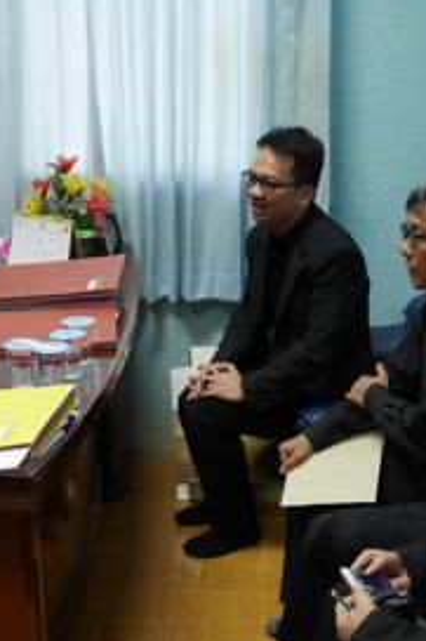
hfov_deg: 20.9
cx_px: 186
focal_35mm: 65
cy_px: 303
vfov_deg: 31.0
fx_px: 1155
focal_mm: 17
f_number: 4
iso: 1600
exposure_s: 1/60
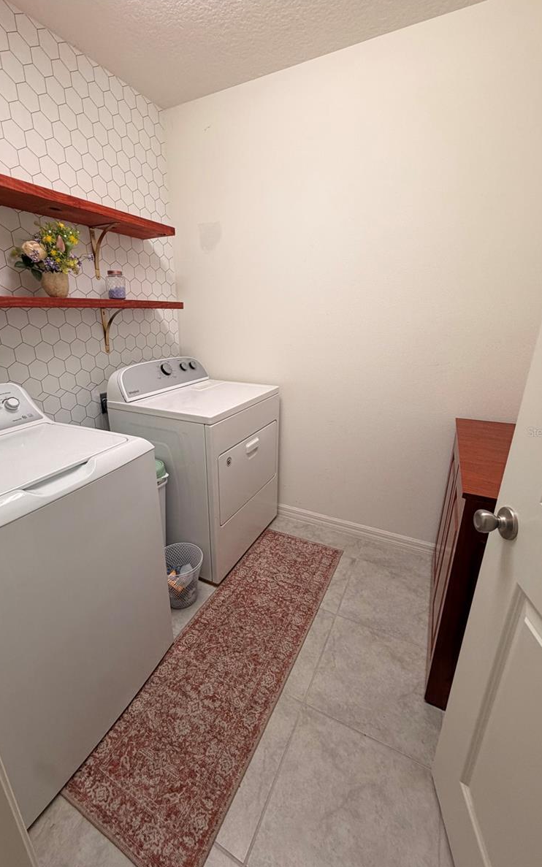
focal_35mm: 15
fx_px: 354
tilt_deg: -17.4
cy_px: 432
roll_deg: +1.7
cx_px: 251
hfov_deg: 74.7
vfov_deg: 101.5
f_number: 2.2
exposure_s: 1/120
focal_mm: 2.22
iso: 160
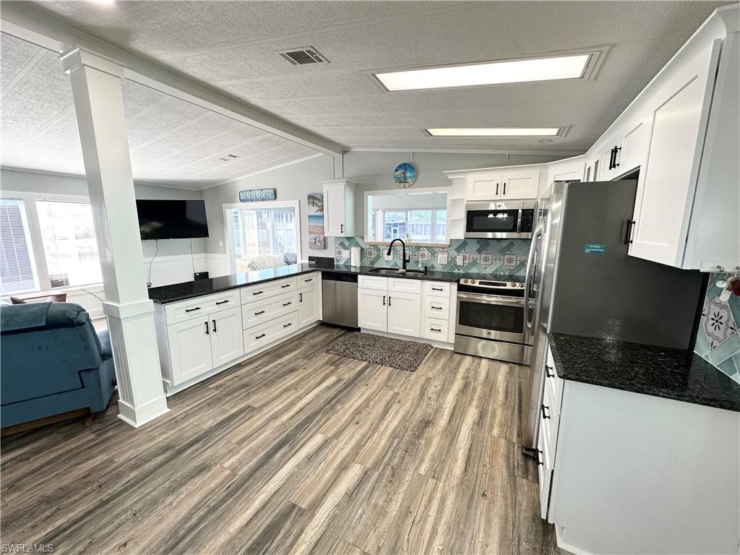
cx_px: 370
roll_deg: +0.2
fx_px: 299
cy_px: 278
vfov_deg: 85.7
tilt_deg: -9.8
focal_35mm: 14
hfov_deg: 102.1
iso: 125
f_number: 2.2
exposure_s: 1/120
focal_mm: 2.22
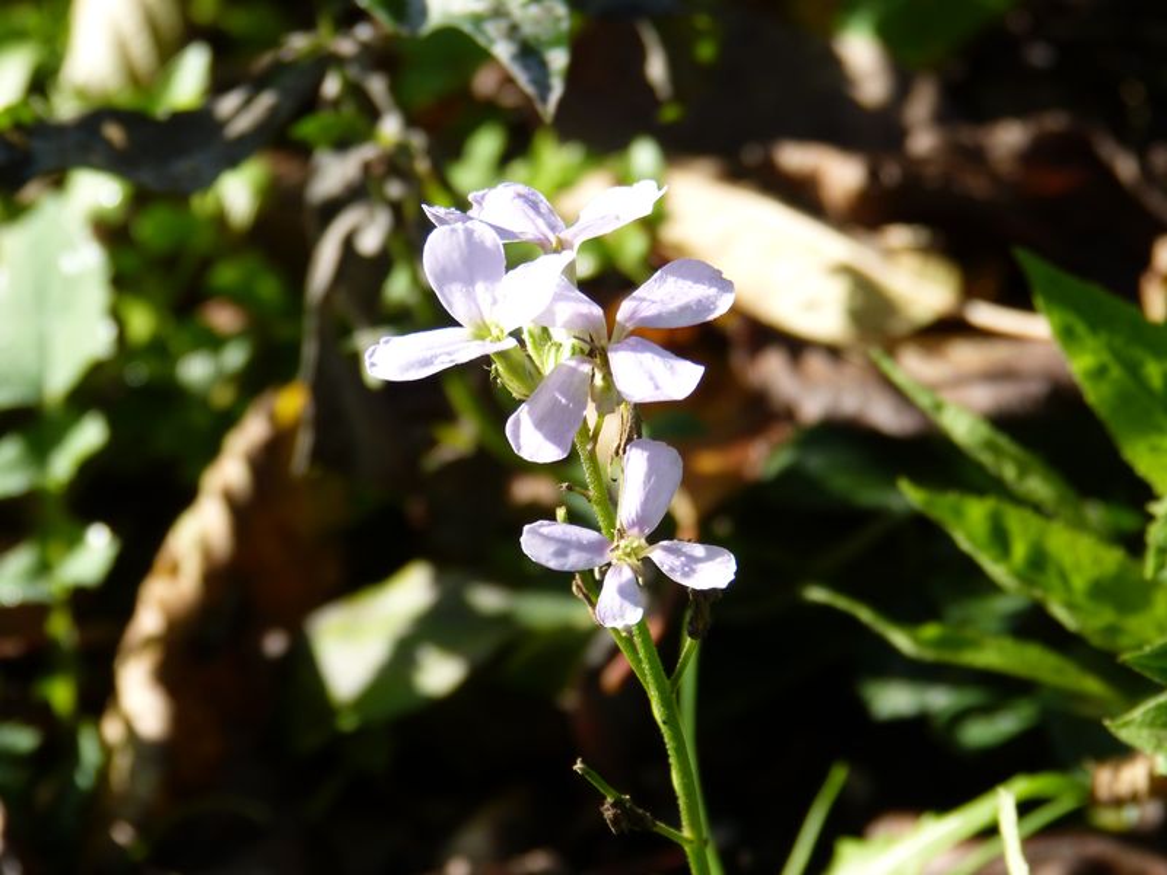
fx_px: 4046
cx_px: 584
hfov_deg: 16.4
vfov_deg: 12.3
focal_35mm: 120
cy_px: 438
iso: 100
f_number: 4
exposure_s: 1/320
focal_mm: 21.6
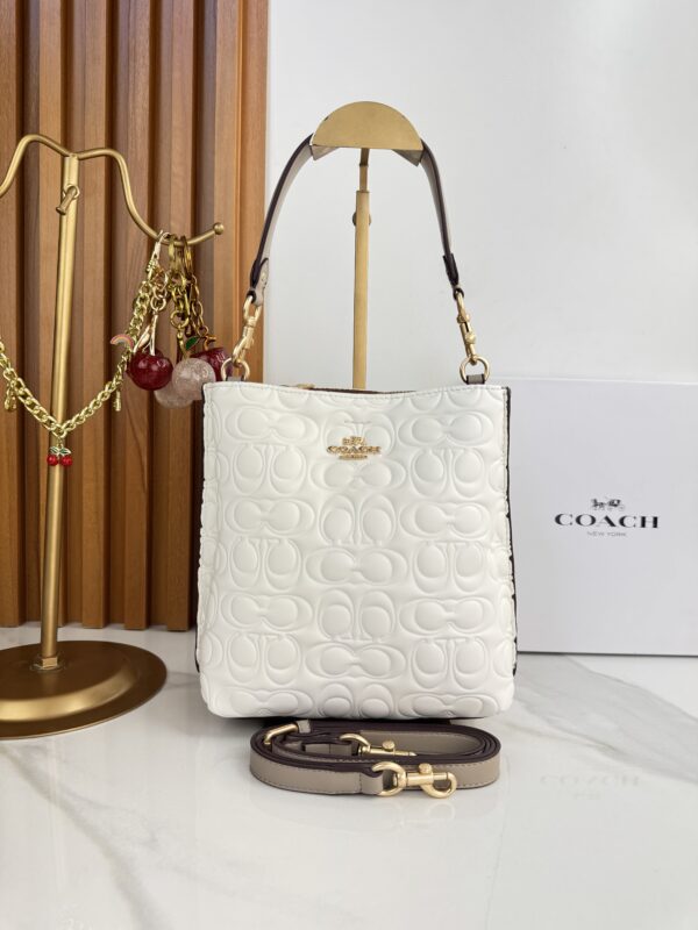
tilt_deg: -5.7
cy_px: 465
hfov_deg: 56.8
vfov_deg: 71.6
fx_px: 645
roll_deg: -0.3
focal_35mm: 24
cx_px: 349
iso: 80
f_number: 1.78
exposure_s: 1/297
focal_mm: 6.76
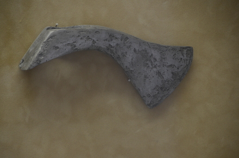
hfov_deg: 5.5
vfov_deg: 3.6
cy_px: 79
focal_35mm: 375
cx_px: 120
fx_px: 2483
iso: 1000
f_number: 6.3
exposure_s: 1/125
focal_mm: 250
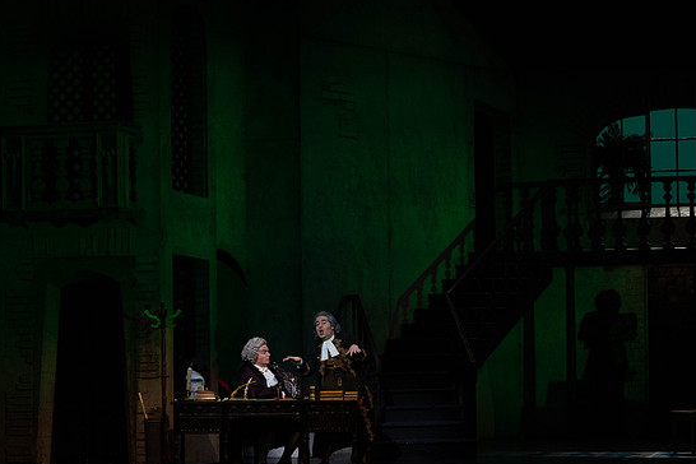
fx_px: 1972
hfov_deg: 20.0
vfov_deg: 13.4
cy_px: 230
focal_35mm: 102
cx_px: 345
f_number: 9
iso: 3200
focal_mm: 96
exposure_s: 1/250
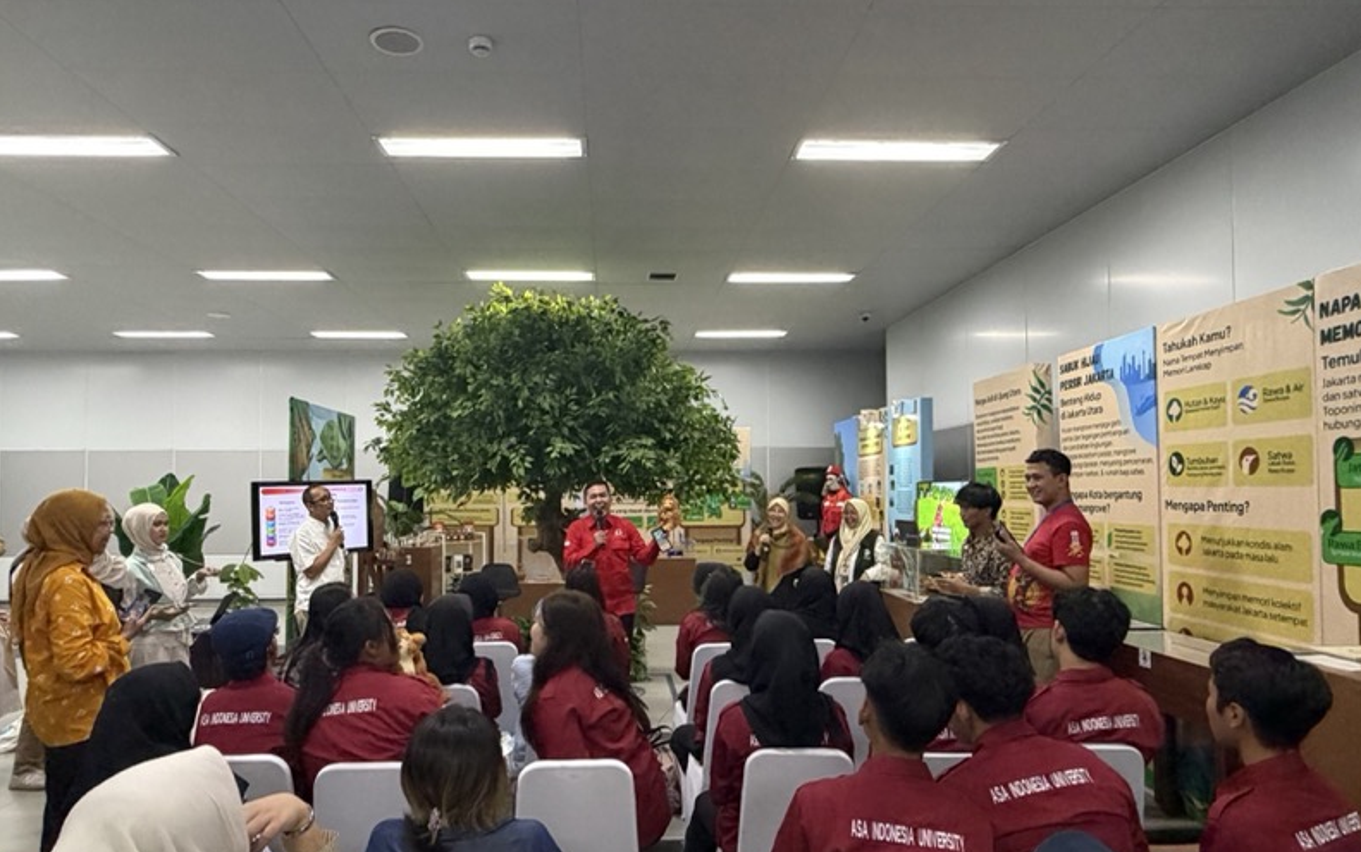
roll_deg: +1.1
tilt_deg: +0.4
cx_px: 644
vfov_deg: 51.1
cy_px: 460
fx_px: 891
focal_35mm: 24
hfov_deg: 74.7
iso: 400
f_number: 2.2
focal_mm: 2.22
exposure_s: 1/50
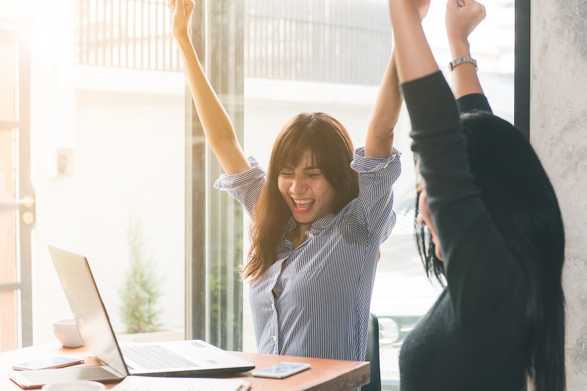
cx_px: 294
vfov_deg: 19.5
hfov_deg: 28.8
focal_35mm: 70
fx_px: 1141
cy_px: 196
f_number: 4
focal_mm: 70
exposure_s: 1/125
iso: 320
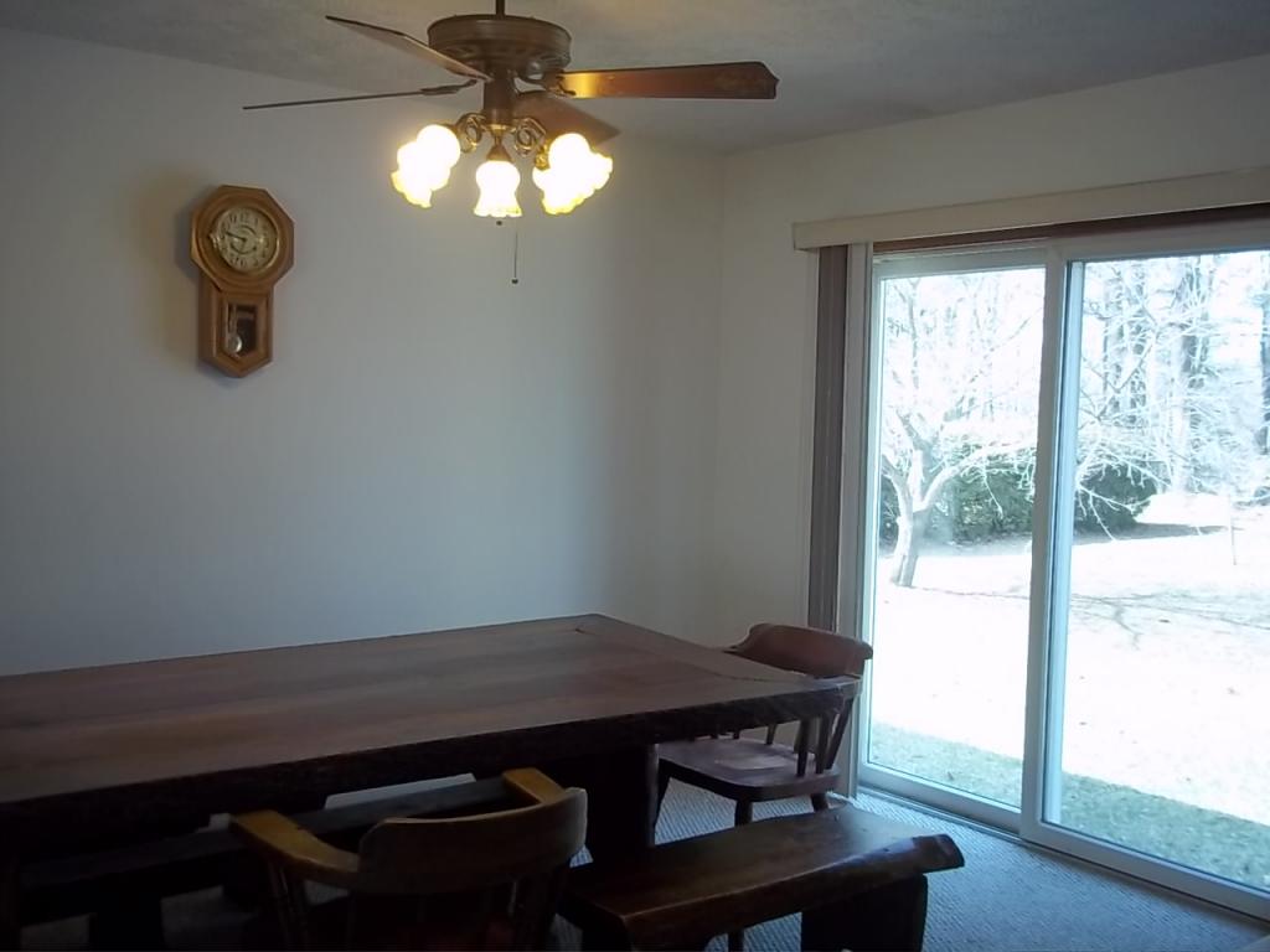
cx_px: 635
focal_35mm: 36
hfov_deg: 51.4
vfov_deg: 39.7
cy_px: 476
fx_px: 1321
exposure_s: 1/50
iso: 80
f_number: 3.1
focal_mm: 6.5
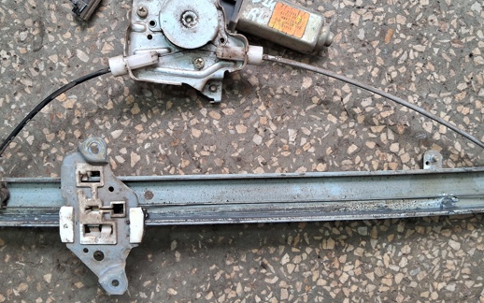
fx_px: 449
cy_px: 112
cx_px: 229
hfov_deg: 56.7
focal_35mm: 34
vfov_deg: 37.0
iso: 250
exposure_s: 1/50
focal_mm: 3.98
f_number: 1.8
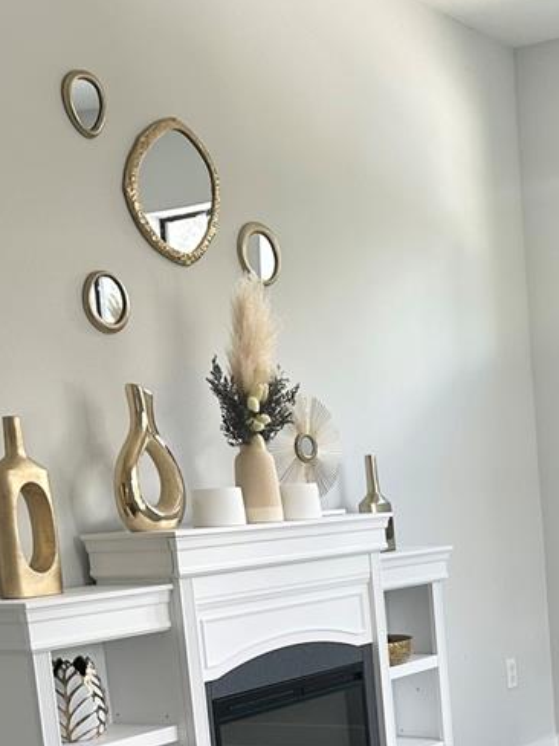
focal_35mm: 64
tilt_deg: -8.5
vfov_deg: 28.9
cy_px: 688
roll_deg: +3.4
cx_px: 602
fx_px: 1378
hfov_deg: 21.8
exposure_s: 1/120
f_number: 1.5
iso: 64
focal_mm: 5.7
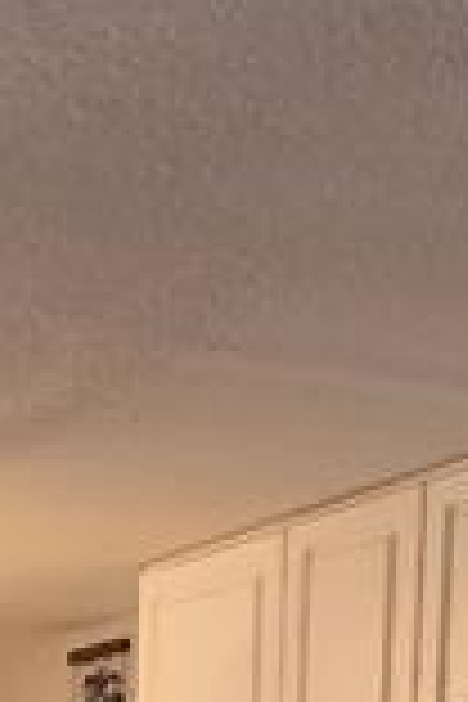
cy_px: 1179
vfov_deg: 18.8
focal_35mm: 89
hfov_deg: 14.1
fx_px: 1735
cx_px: -292
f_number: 2.2
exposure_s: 1/60
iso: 250
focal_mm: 2.2
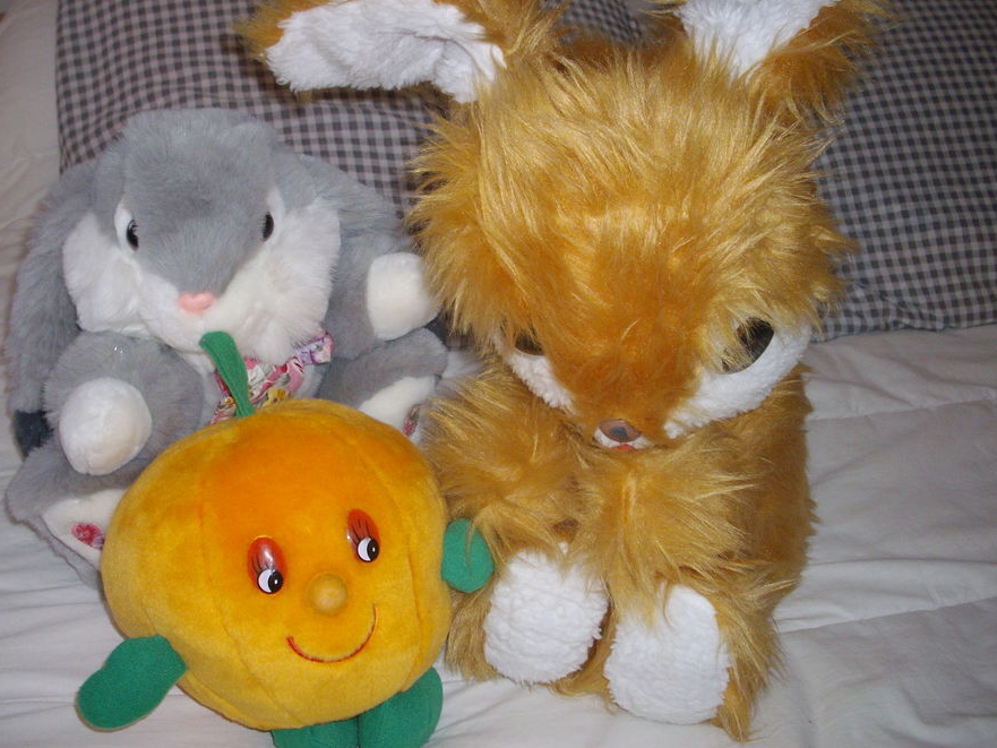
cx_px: 461
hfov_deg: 44.8
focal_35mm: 42
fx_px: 1210
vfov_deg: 34.3
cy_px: 326
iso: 160
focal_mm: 6.2
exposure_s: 1/50
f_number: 2.8
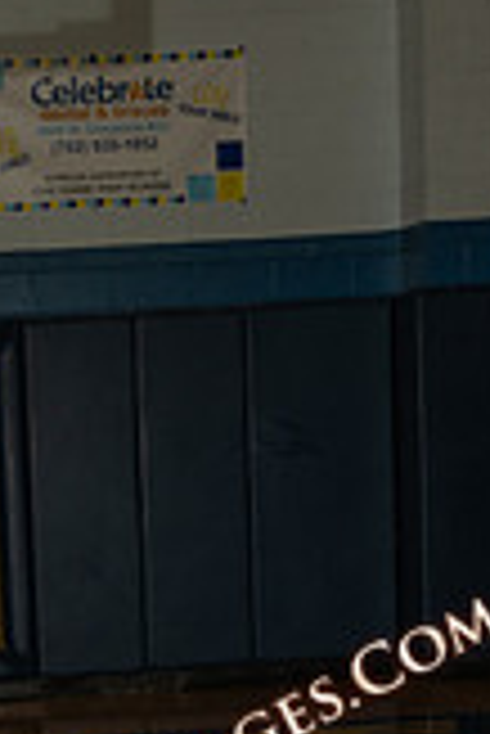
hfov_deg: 11.5
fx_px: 2363
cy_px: 878
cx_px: -139
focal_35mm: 116
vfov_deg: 16.9
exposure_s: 1/200
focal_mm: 42
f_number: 7.1
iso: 160
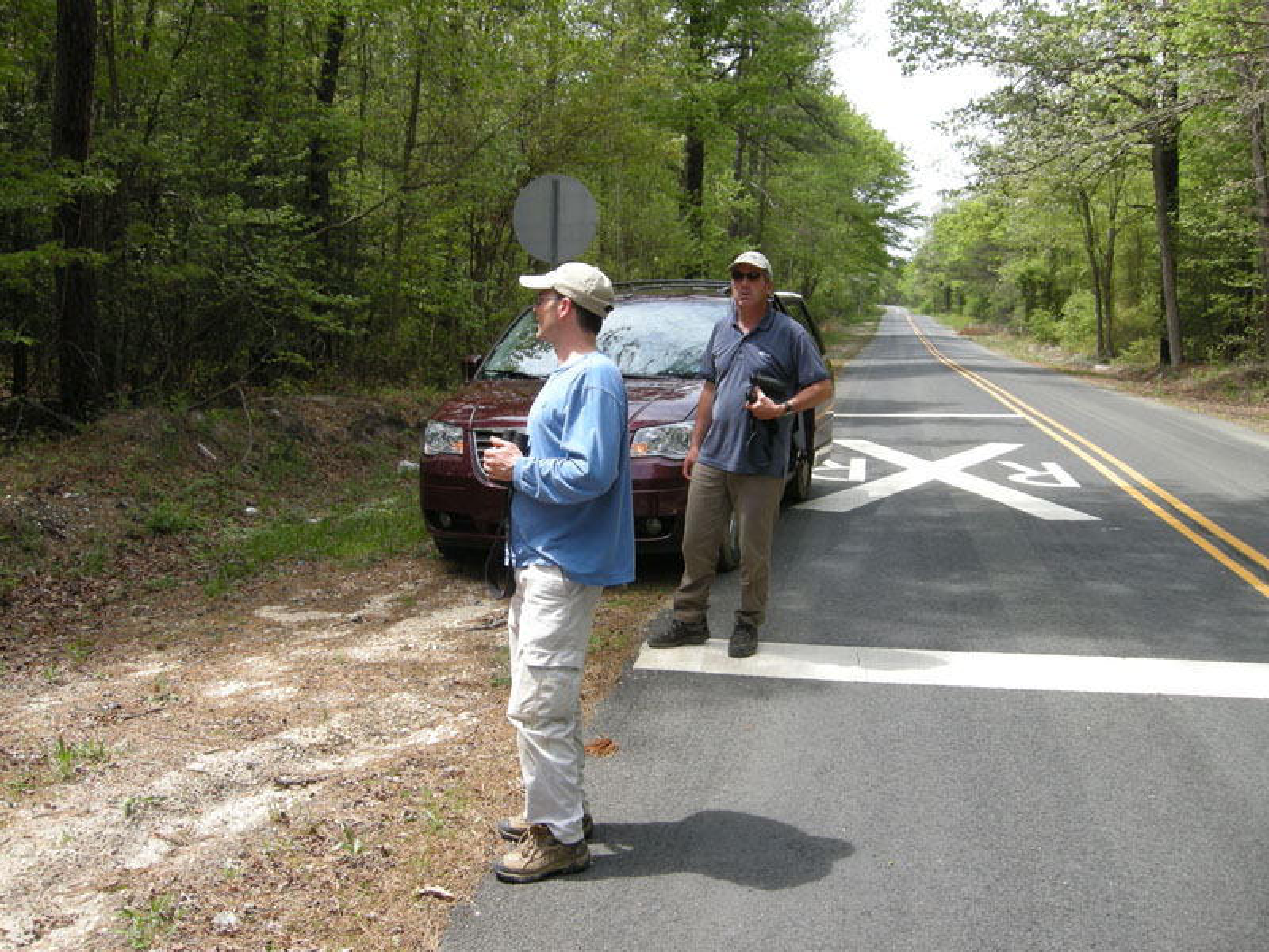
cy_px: 476
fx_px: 1283
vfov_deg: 40.7
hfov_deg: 52.6
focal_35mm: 35
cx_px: 634
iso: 64
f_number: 4.3
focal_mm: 7.5
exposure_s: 1/153
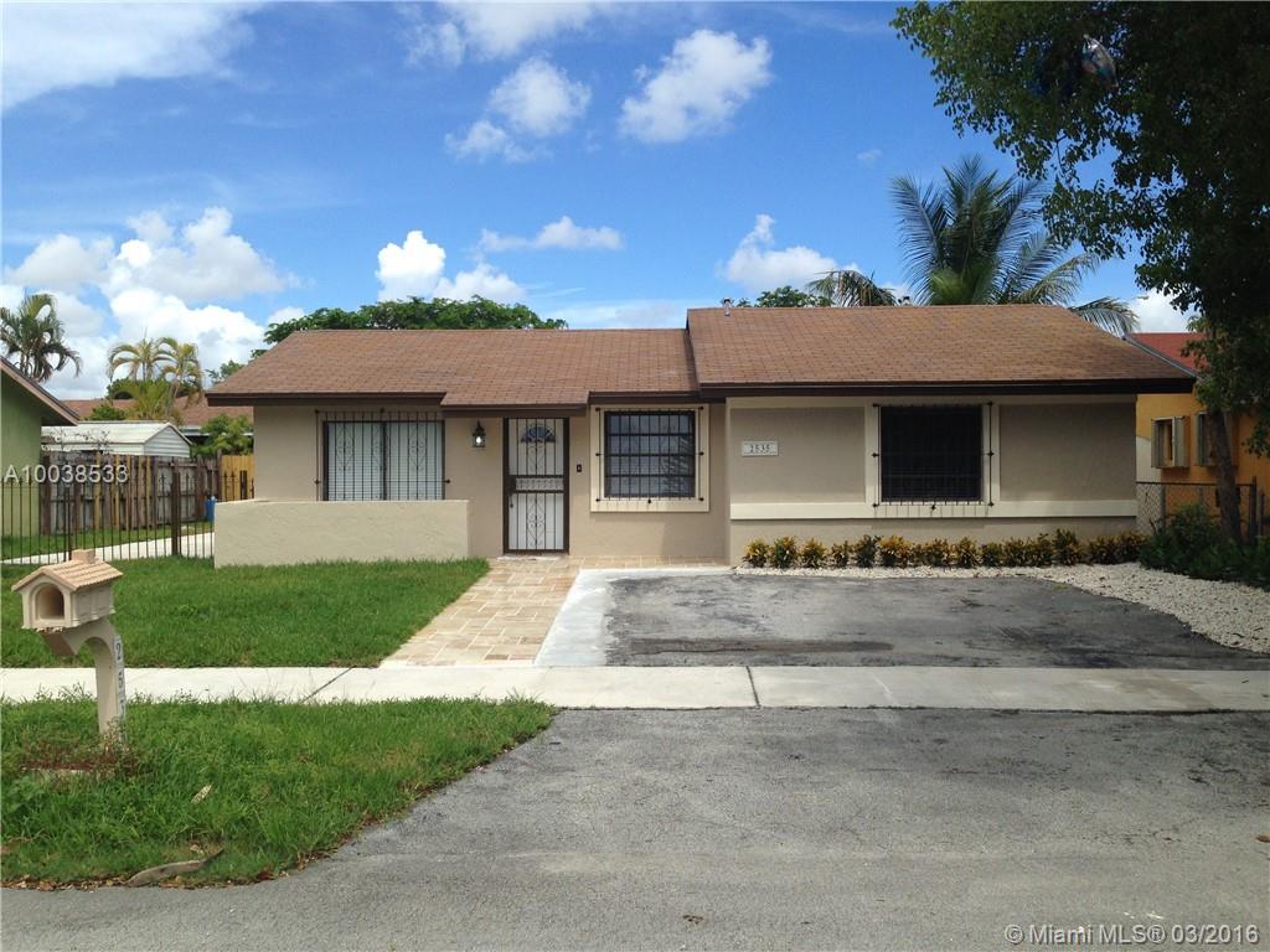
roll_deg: -0.6
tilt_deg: +0.2
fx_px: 1211
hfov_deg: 55.4
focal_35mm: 33
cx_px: 635
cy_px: 476
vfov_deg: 42.9
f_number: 2.4
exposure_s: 1/1595
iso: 50
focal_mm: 4.12
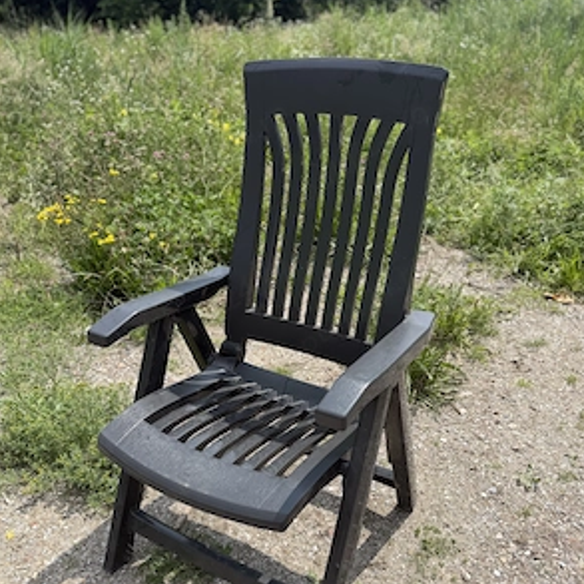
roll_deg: +1.8
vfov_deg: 55.4
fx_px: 554
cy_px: 339
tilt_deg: -28.6
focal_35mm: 29
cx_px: 293
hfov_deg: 55.6
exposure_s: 1/3759
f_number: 1.78
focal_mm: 6.76
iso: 80
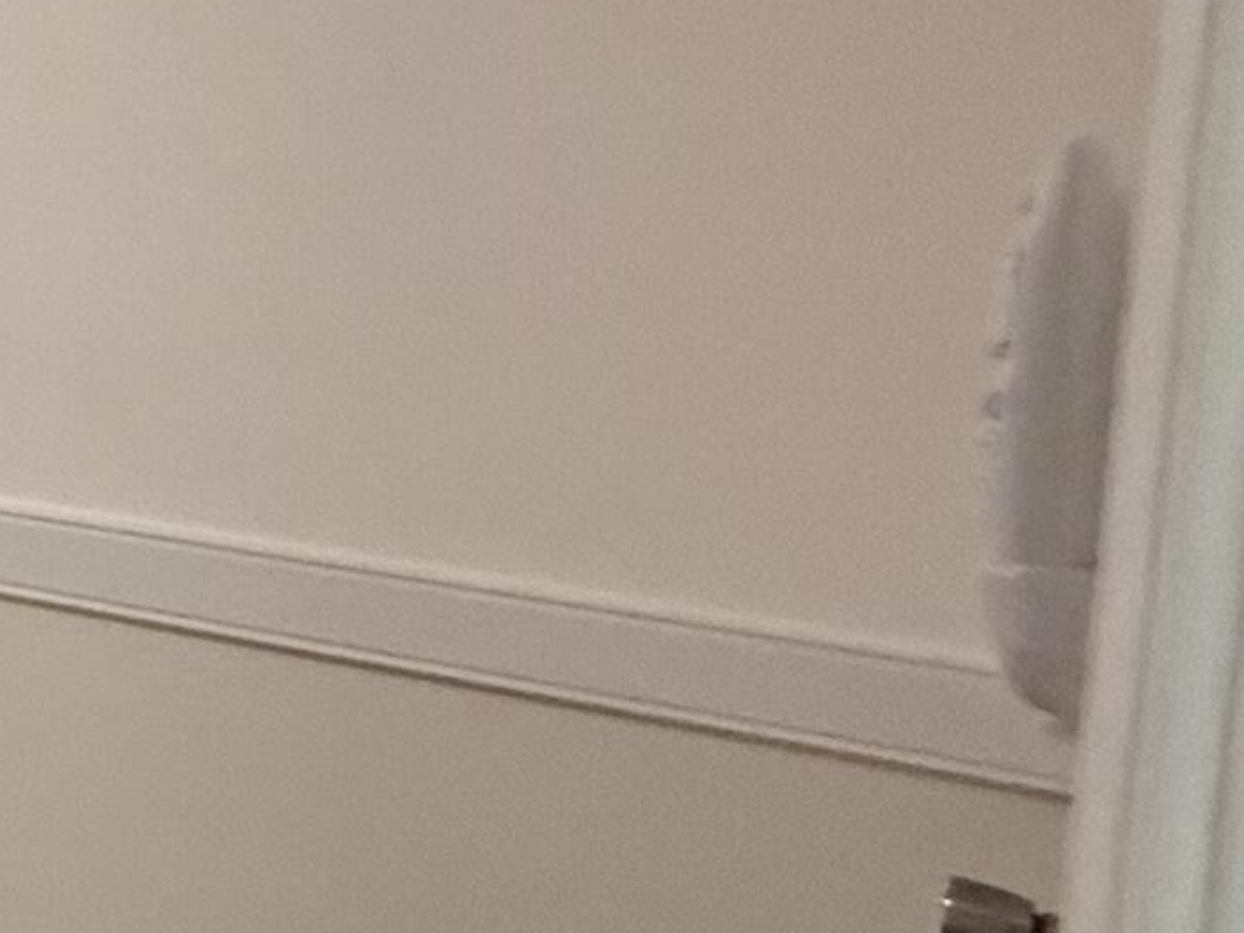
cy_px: 185
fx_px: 2156
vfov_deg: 24.0
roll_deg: -0.9
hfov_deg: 17.8
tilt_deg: -4.6
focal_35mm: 60
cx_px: -1397
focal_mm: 2.22
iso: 320
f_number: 2.2
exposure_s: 1/99
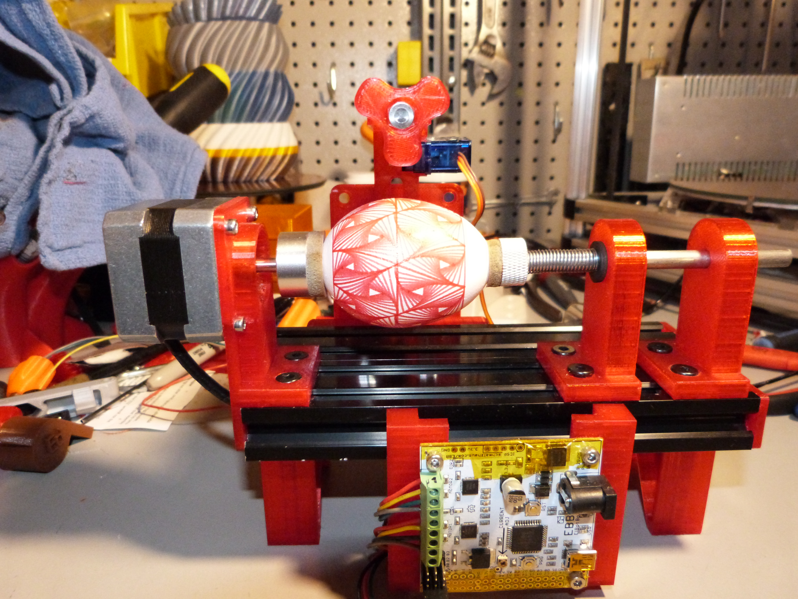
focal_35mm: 25
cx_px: 399
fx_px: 576
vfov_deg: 54.9
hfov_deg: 69.4
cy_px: 300
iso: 640
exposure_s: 1/60
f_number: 2.8
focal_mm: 4.5
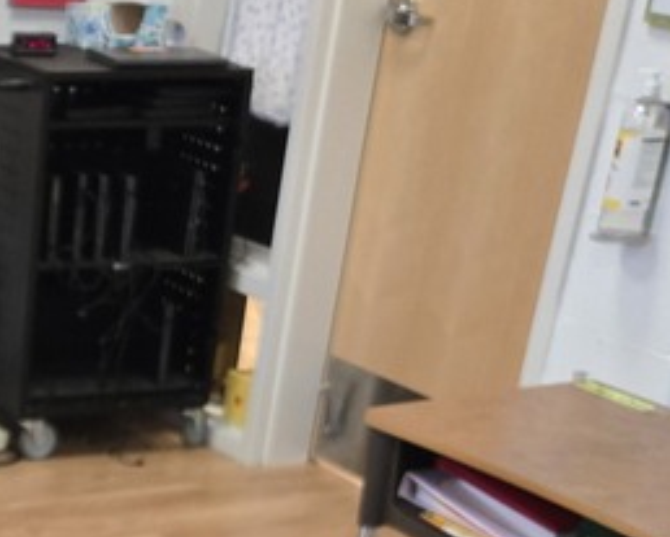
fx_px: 1767
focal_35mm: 89
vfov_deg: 15.2
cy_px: 939
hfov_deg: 20.1
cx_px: -138
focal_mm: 5.4
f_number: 1.8
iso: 640
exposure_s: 1/120
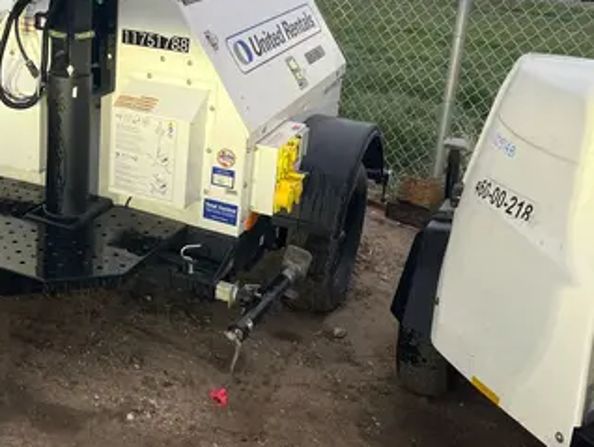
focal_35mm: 45
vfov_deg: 31.8
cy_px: 126
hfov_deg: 40.5
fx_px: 773
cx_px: 129
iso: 125
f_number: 1.6
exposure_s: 1/88
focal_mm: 5.1
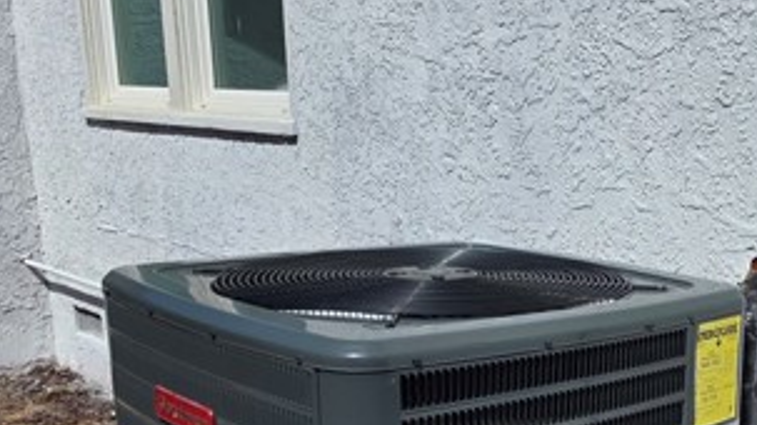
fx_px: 1063
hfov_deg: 37.4
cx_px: 632
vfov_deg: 22.1
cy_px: 375
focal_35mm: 53
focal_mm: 6.3
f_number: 1.7
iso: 40
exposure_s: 1/7944
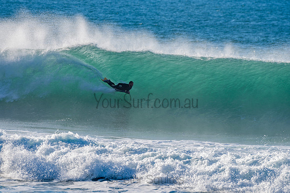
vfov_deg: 2.2
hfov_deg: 3.4
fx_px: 4933
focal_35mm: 613
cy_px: 96
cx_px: 145
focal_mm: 500
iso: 64
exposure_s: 1/320
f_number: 9
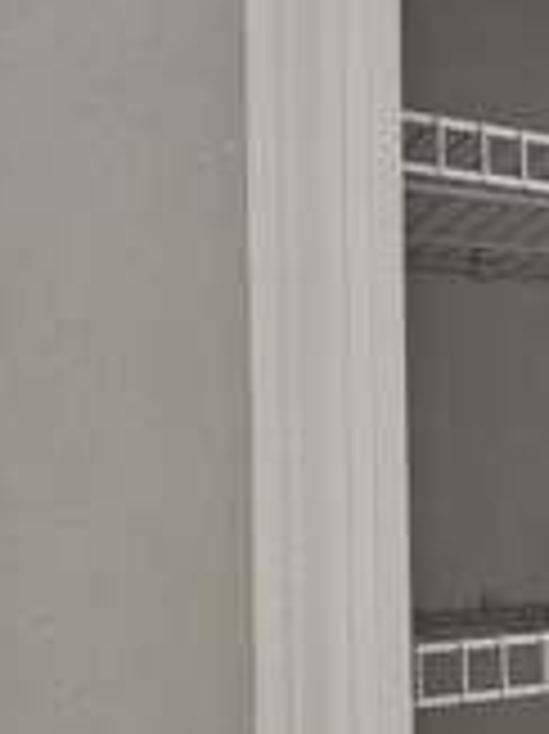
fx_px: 1080
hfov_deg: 21.5
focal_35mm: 51
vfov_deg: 37.0
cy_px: 500
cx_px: 918
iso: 400
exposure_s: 1/60
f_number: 2.2
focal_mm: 2.2
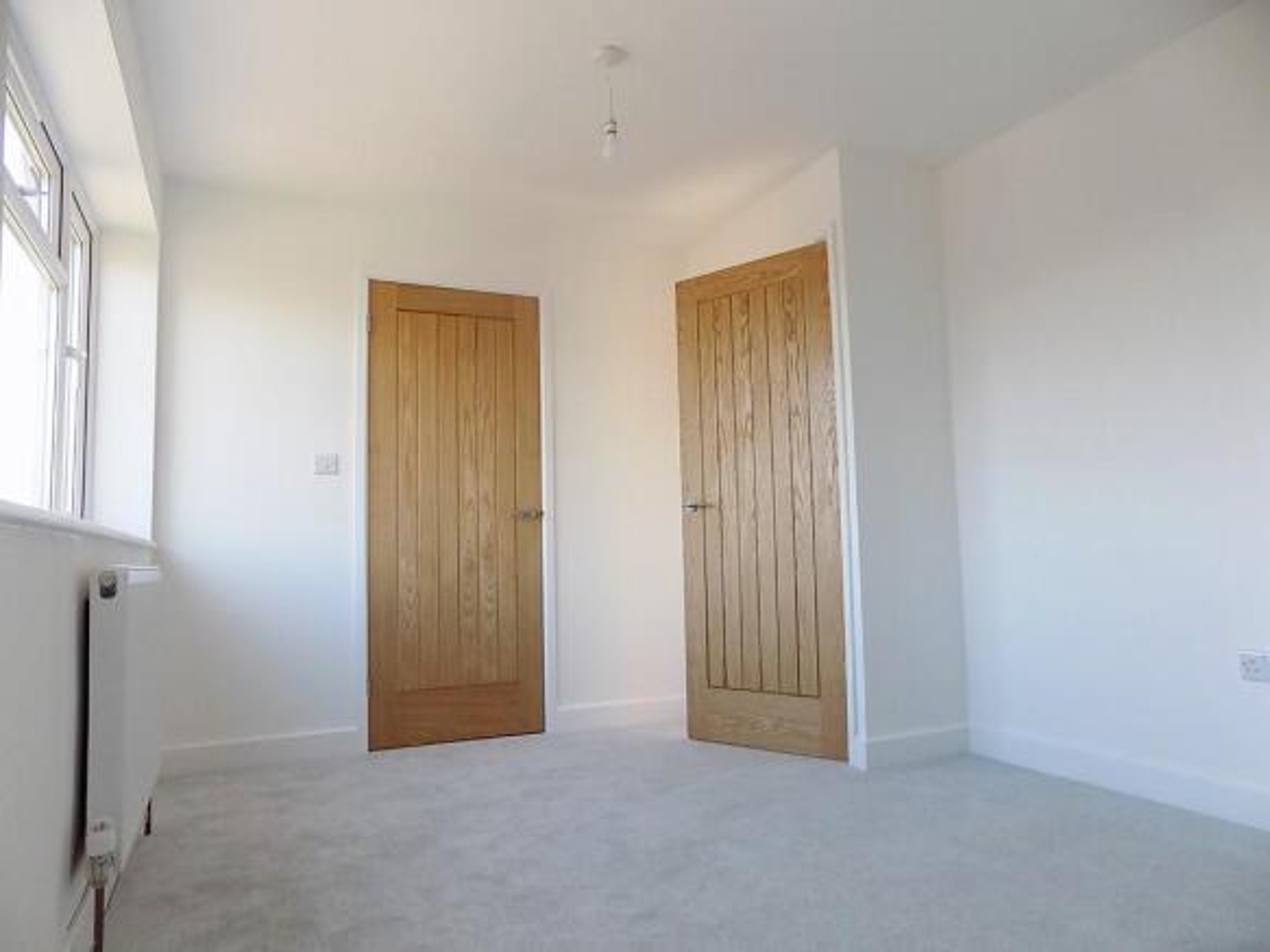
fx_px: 844
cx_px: 635
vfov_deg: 58.9
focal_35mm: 23
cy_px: 476
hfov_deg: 73.9
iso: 80
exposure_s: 1/80
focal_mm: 4
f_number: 3.1
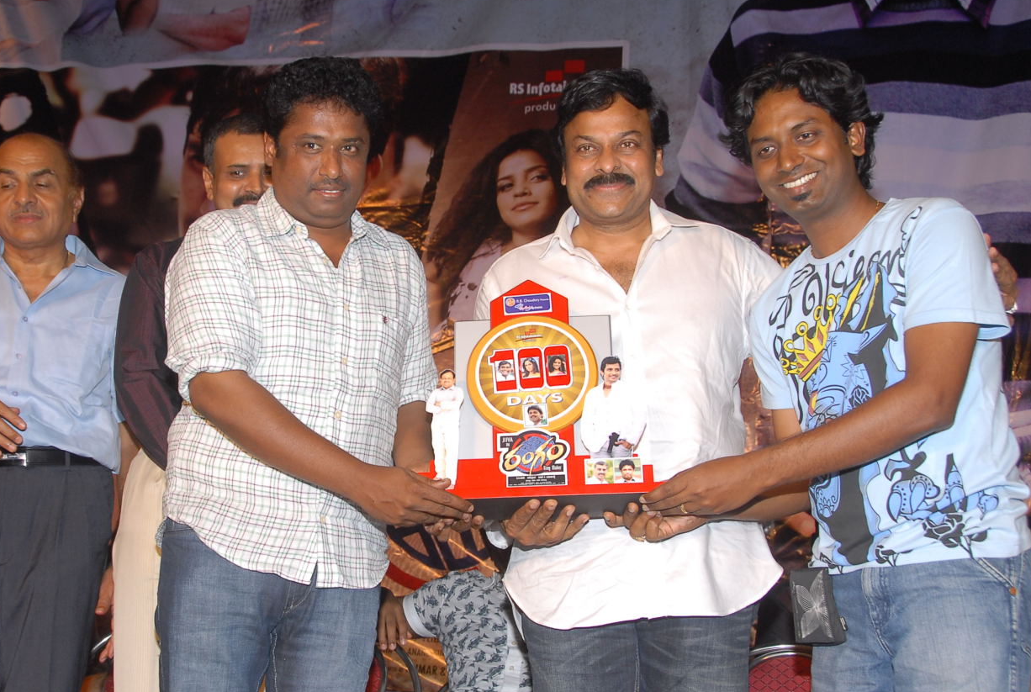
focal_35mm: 47
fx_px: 1349
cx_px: 391
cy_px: 365
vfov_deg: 28.8
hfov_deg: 41.6
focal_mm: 24
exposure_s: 1/125
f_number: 5.6
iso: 320
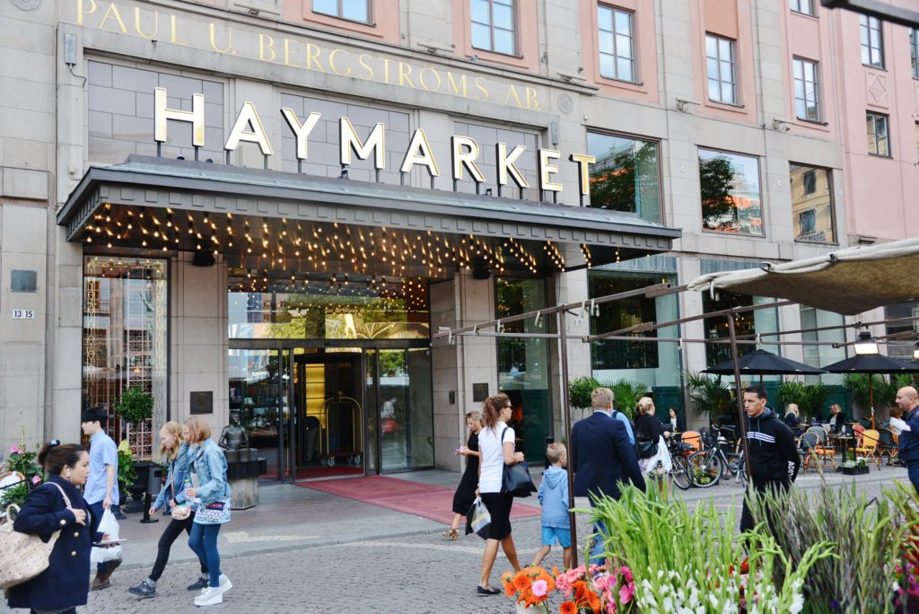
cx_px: 460
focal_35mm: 32
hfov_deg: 58.7
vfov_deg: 41.2
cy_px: 307
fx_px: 817
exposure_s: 1/1250
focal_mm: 32
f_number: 5
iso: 1250
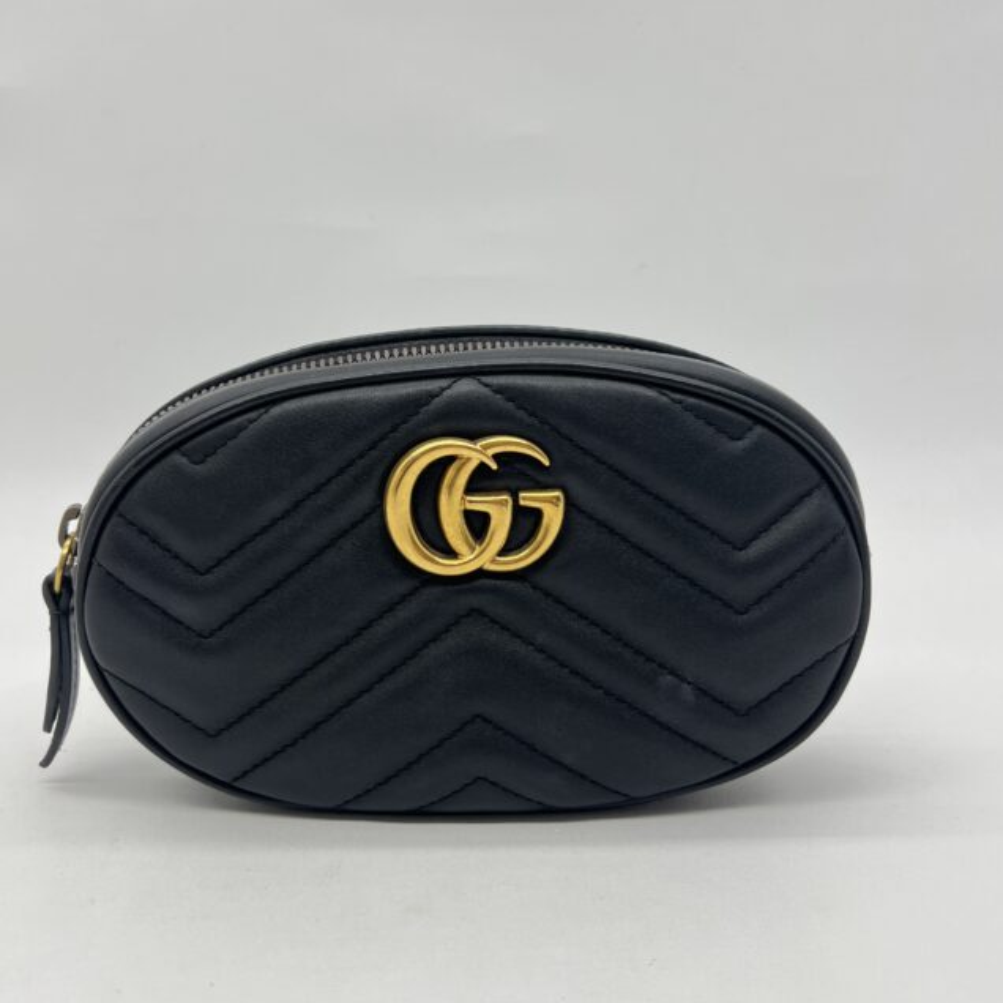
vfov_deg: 44.9
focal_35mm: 37
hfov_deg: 44.9
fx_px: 1213
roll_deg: -0.9
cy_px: 476
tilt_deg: -9.1
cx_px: 454
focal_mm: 5.7
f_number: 1.5
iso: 32
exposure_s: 1/118
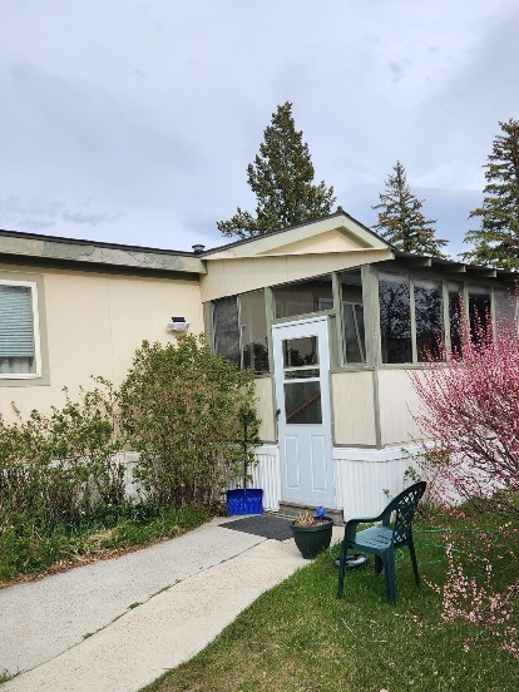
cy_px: 381
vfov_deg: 56.7
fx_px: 640
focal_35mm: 32
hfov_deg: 43.5
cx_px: 346
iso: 20
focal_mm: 5.4
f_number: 1.8
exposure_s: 1/1160
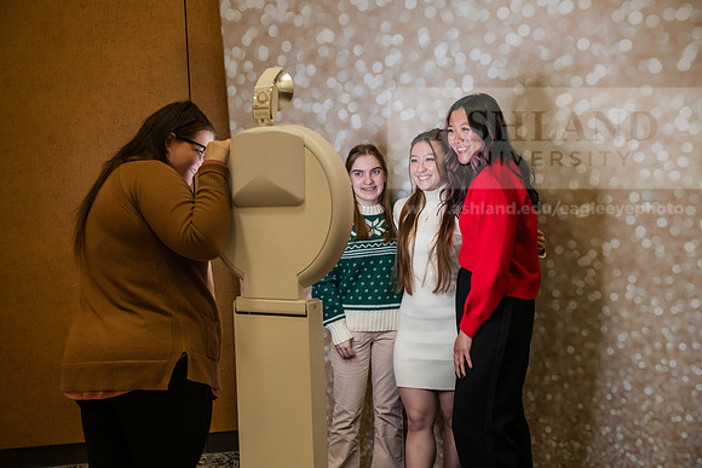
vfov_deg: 28.1
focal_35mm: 48
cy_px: 234
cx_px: 351
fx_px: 936
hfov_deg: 41.1
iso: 2500
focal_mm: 48
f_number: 4
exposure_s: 1/200
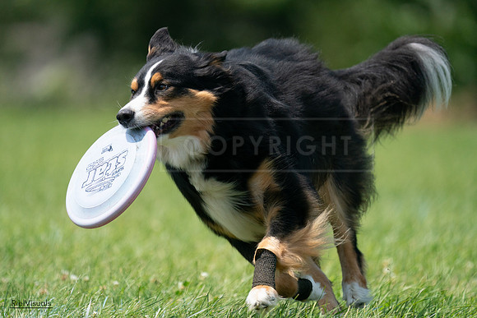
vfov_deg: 2.3
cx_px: 238
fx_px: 7951
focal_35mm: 600
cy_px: 159
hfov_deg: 3.4
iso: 1000
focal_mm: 600
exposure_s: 1/4000
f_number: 6.3
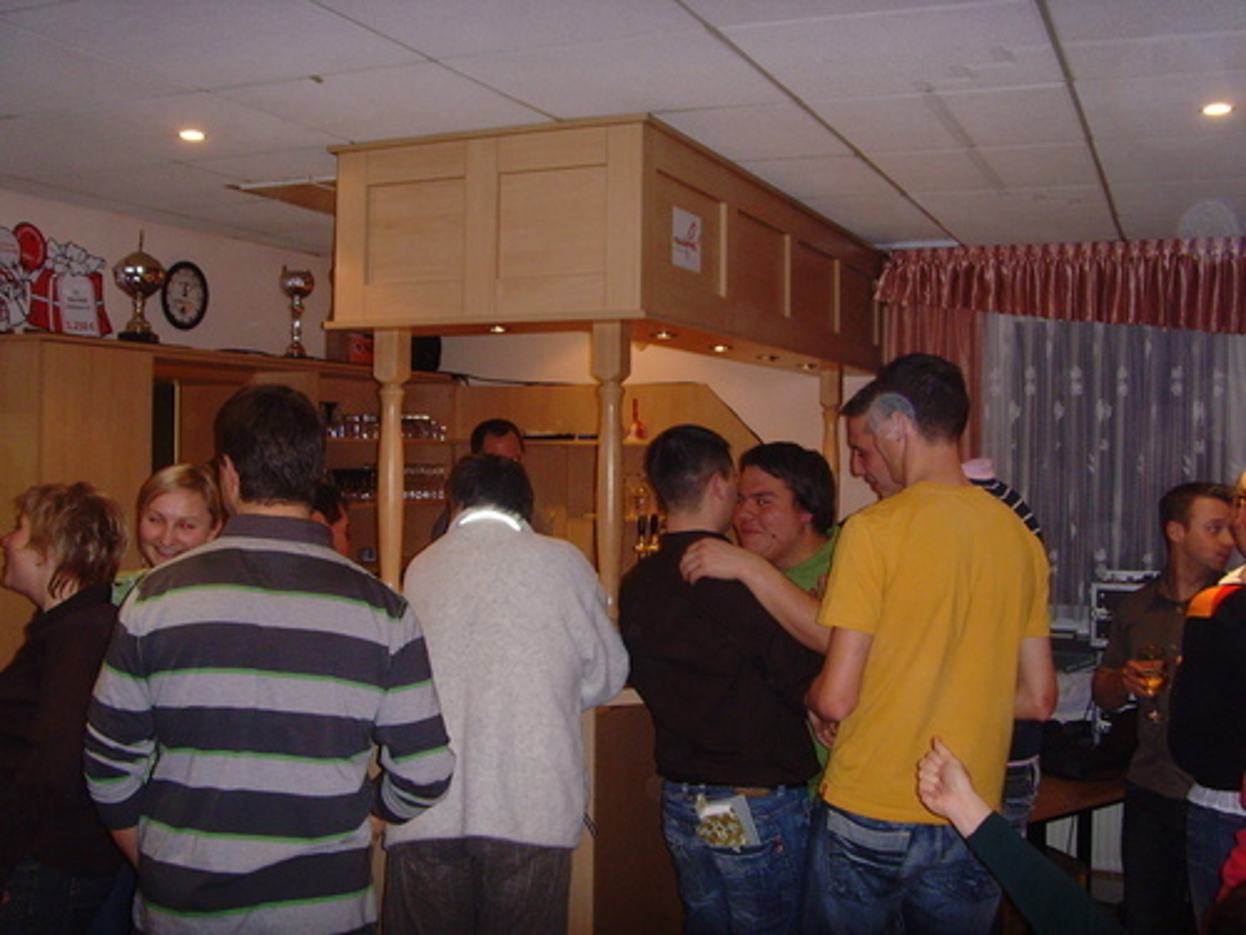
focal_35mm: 39
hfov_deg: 47.9
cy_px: 468
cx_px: 623
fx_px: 1404
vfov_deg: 36.8
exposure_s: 1/45
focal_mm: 6.6
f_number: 3.5
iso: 200
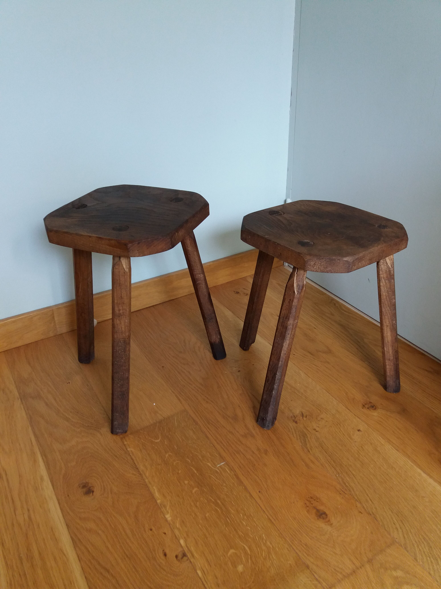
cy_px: 294
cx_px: 220
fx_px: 476
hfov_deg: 49.7
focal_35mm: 28
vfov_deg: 63.4
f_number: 1.9
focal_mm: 3.7
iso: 100
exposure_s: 1/33
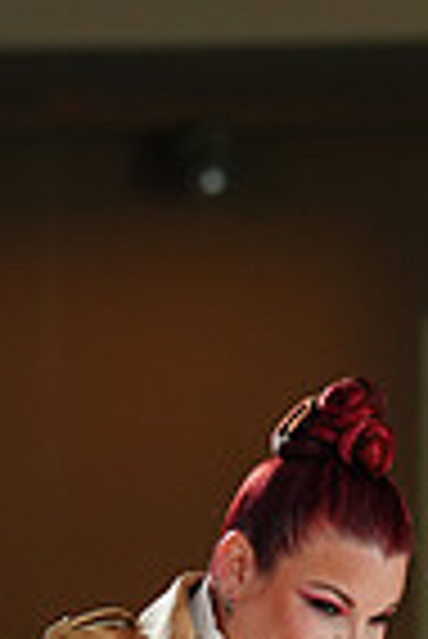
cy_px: 1071
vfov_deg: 2.6
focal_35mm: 782
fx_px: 13911
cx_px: 219
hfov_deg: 1.8
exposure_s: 1/200
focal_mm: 191
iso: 1600
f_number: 5
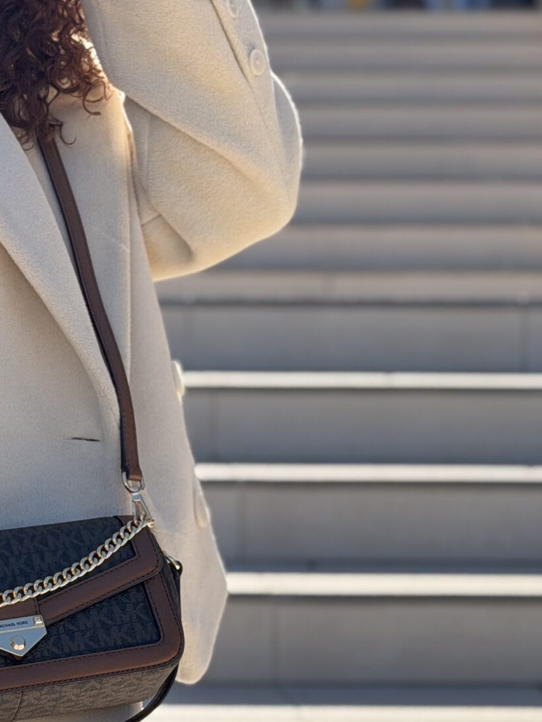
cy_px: 278
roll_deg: -0.4
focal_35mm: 113
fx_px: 2358
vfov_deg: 17.4
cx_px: -44
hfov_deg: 12.9
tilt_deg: +2.0
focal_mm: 6.76
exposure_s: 1/2146
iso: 80
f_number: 1.78
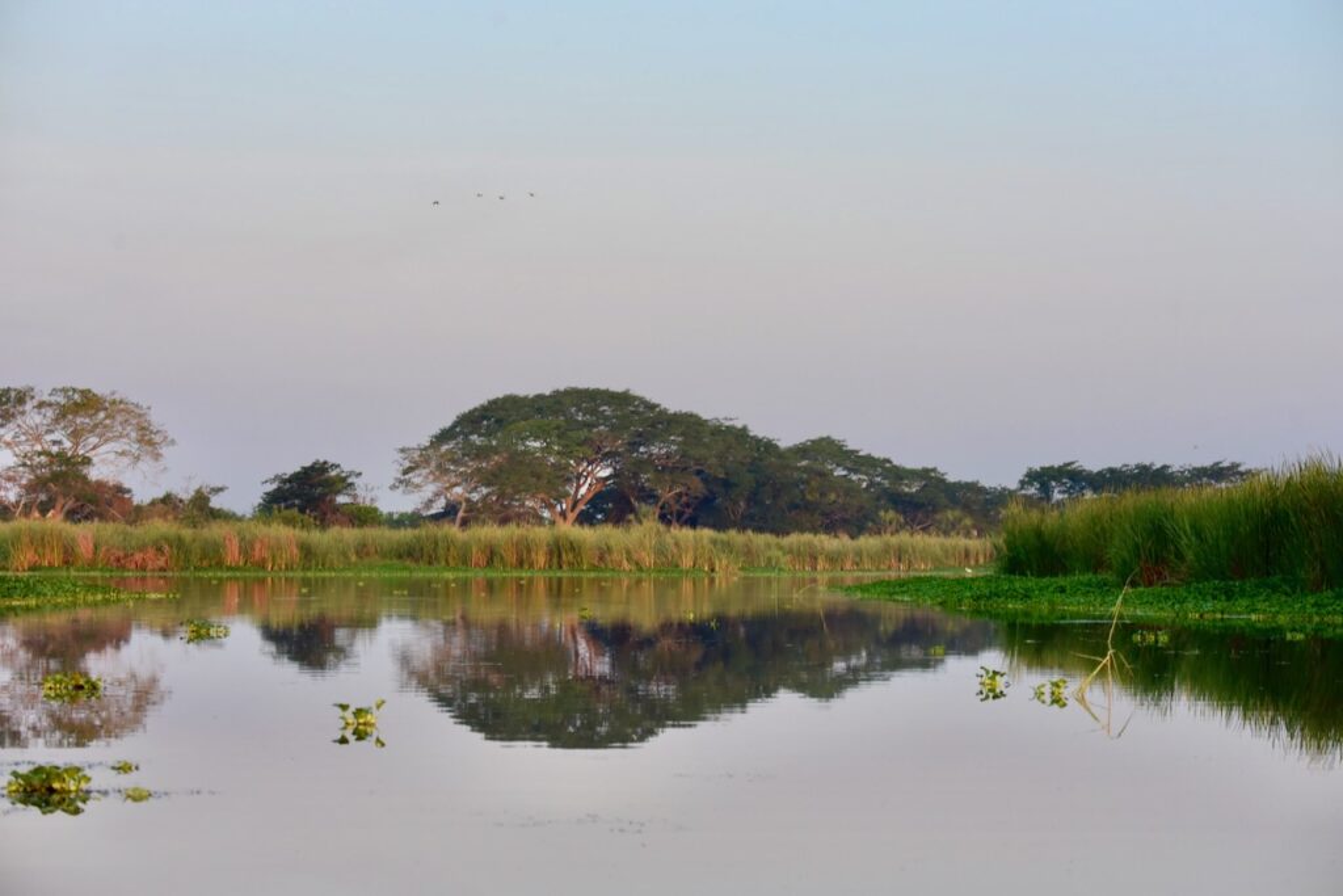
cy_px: 448
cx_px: 672
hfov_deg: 25.4
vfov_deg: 17.1
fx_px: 2985
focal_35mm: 80
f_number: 8
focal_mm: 80
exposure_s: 1/1250
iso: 2000
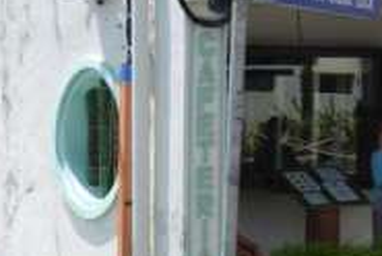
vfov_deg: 7.1
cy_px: -122
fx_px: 2019
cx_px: 733
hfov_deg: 10.1
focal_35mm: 190
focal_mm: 44
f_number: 5.6
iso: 100
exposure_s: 1/125
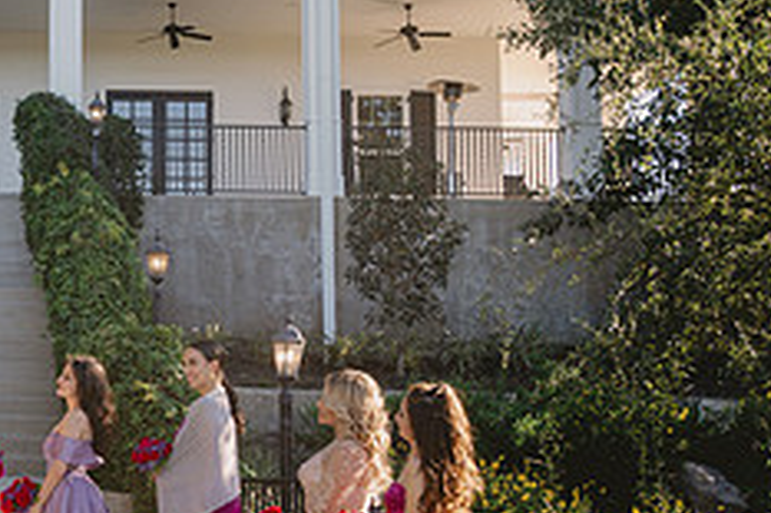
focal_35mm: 68
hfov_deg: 27.3
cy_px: 339
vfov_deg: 19.9
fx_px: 1455
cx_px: -68
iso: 80
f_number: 2.8
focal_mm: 24
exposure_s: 1/320
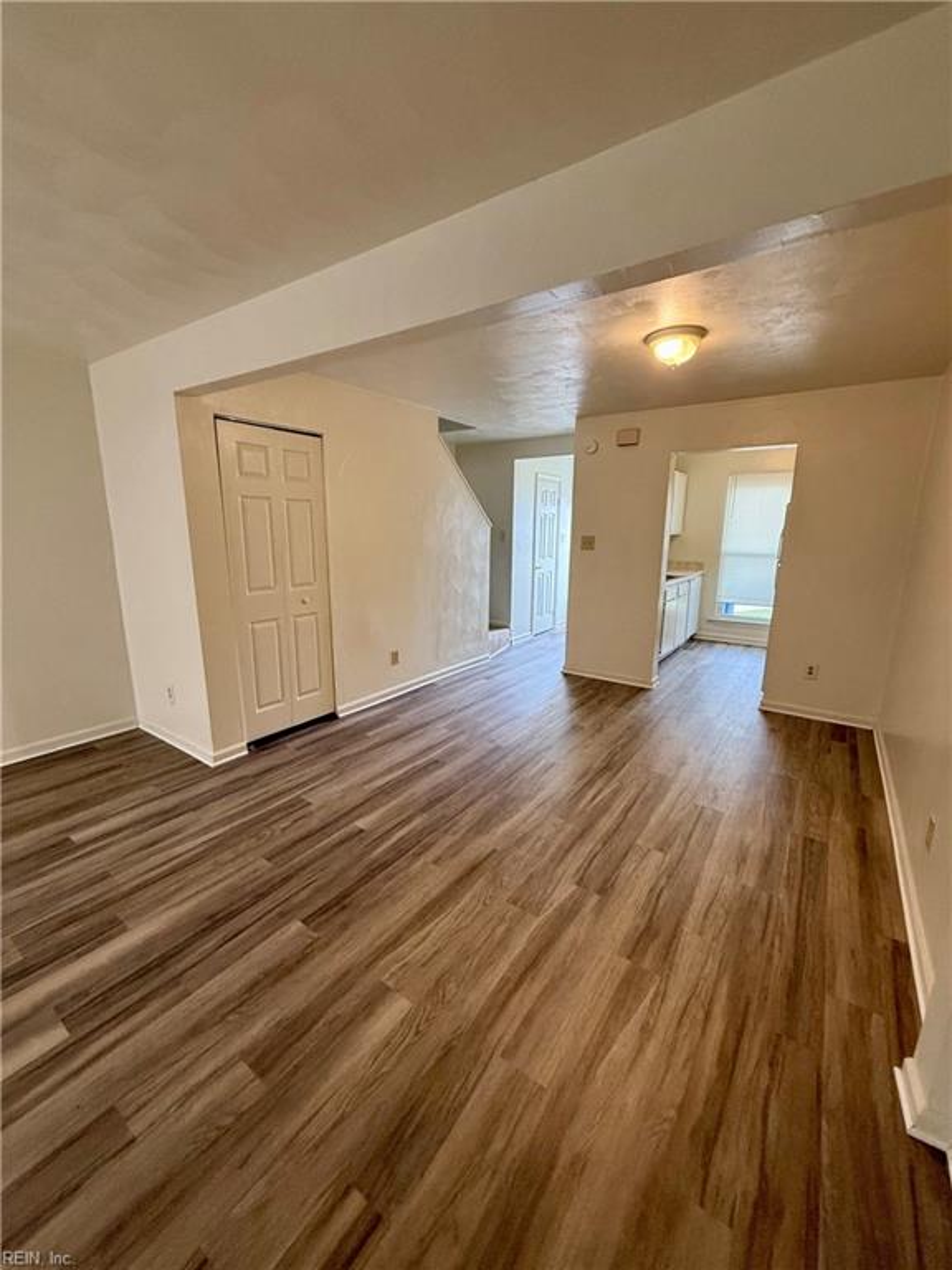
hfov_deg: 85.7
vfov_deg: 102.1
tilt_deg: -10.5
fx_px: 513
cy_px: 635
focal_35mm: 14
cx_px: 476
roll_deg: -0.6
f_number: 2.2
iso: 250
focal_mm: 2.22
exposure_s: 1/120
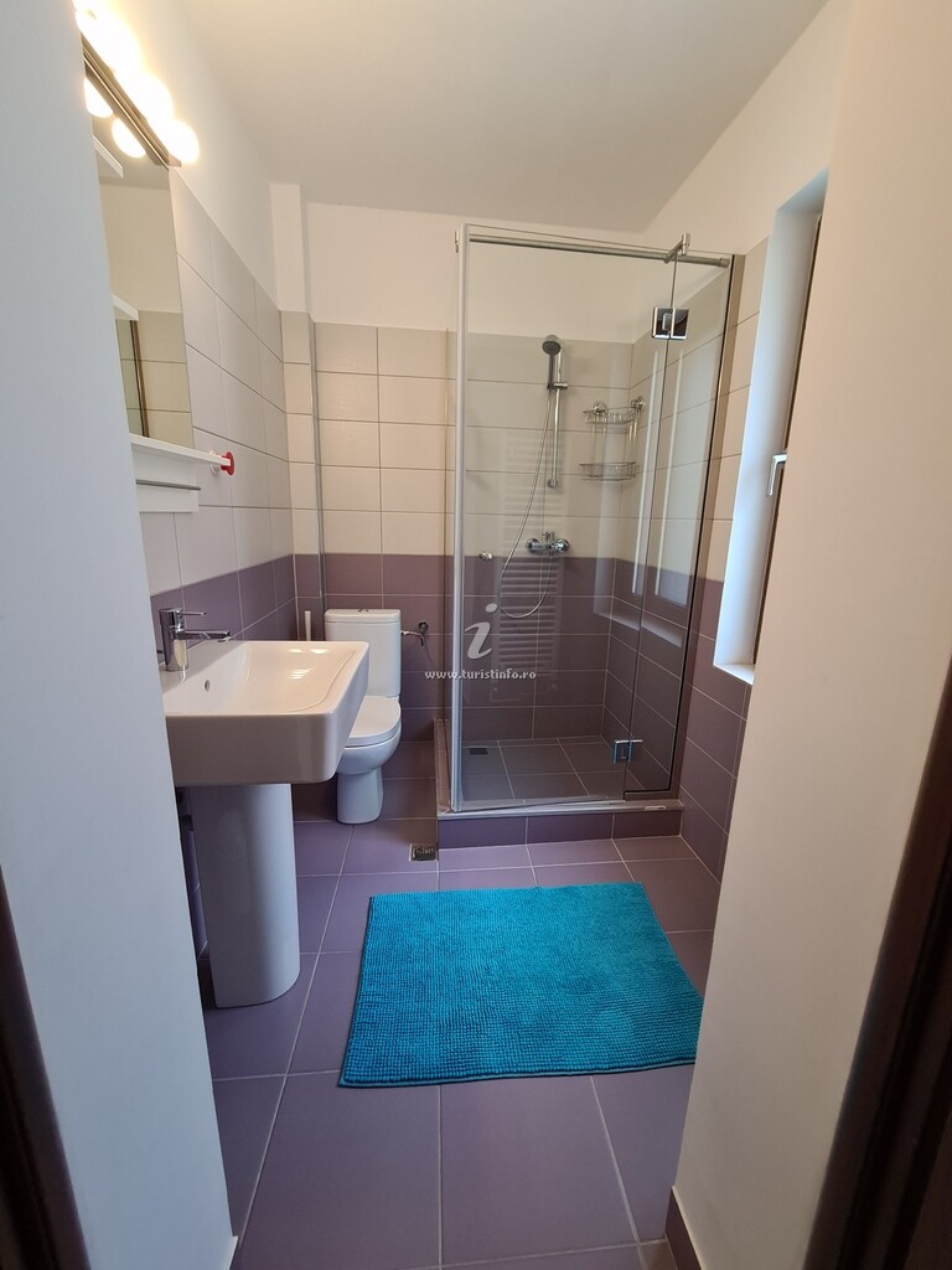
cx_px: 476
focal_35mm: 13
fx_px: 477
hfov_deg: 89.9
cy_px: 635
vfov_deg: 106.2
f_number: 2.2
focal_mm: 2.22
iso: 320
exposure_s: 1/33
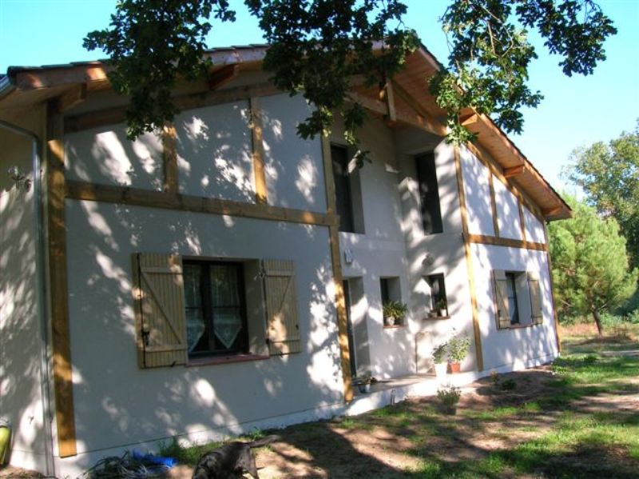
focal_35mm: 34
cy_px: 240
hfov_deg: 54.0
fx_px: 627
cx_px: 320
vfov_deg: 41.8
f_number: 4.9
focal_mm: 5.7
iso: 50
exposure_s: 1/78.2
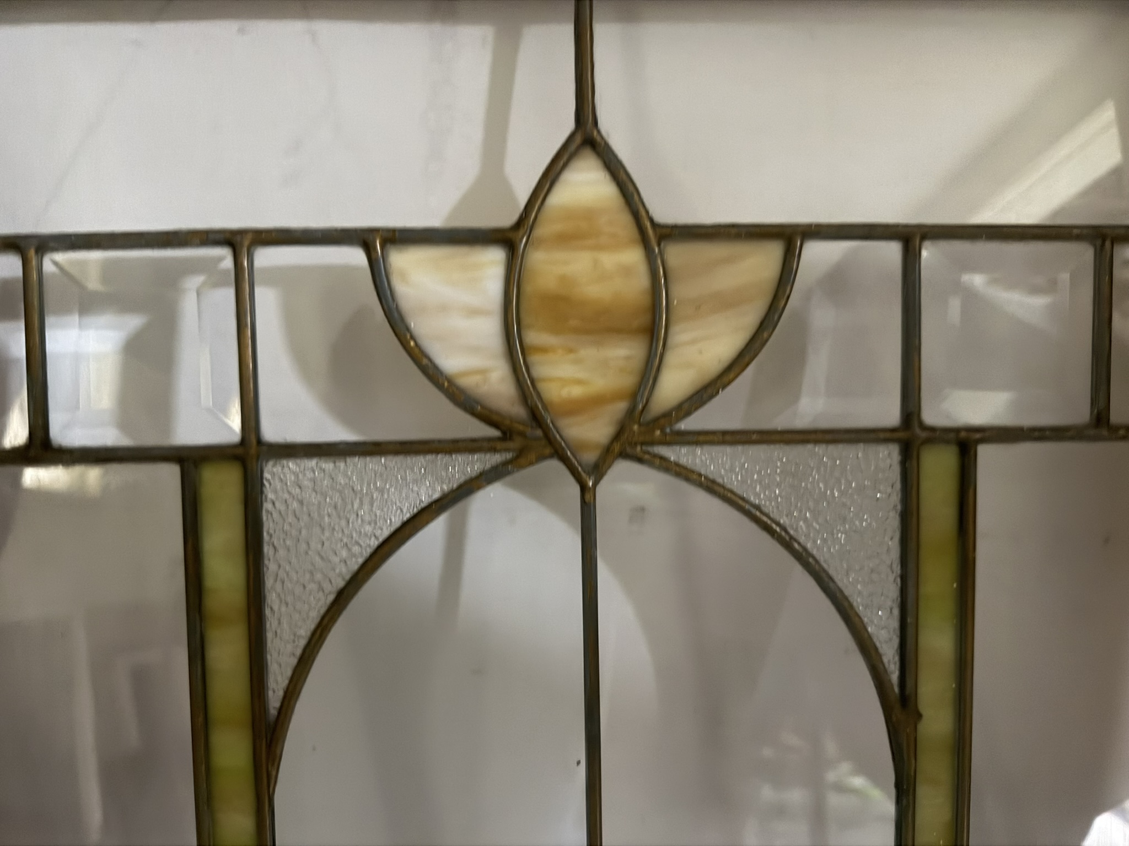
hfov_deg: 71.6
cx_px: 564
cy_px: 423
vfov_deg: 56.8
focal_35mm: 24
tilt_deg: -15.3
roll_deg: -1.5
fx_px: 783
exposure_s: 1/30
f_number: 1.78
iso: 800
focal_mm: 6.76
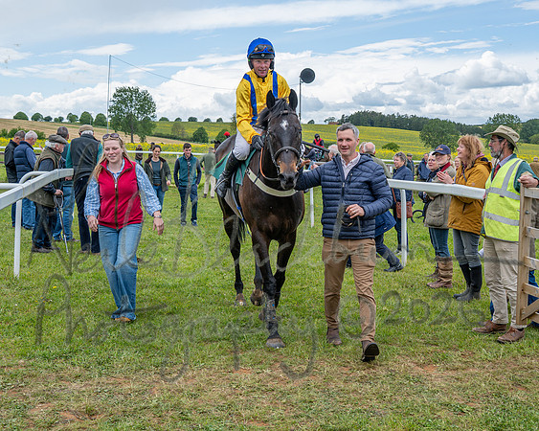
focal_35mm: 52
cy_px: 220
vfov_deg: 29.4
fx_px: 821
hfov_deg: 36.3
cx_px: 311
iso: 200
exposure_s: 1/800
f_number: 5
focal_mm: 36
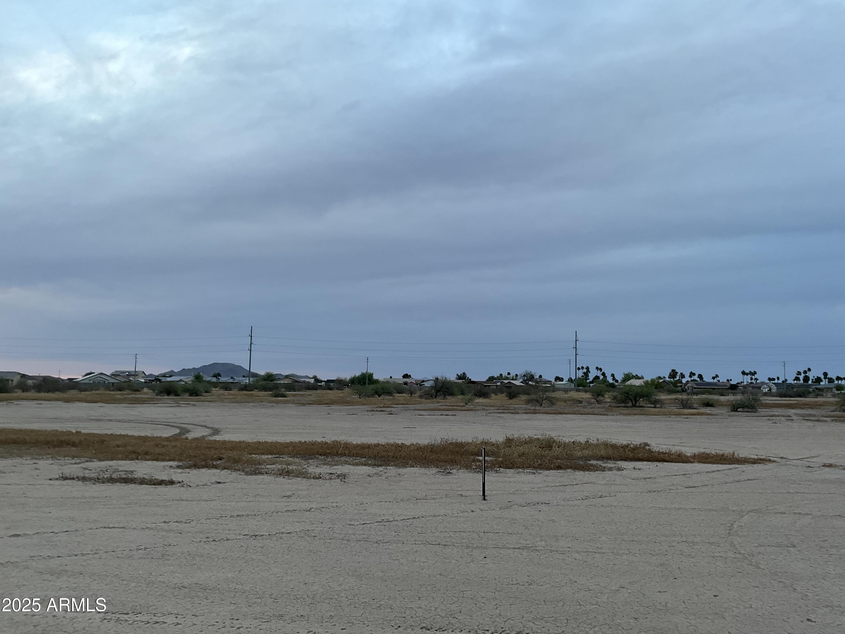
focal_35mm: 29
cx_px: 422
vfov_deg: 48.2
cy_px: 317
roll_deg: -0.5
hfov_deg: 61.7
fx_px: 708
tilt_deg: +6.1
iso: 50
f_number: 1.8
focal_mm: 3
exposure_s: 1/122
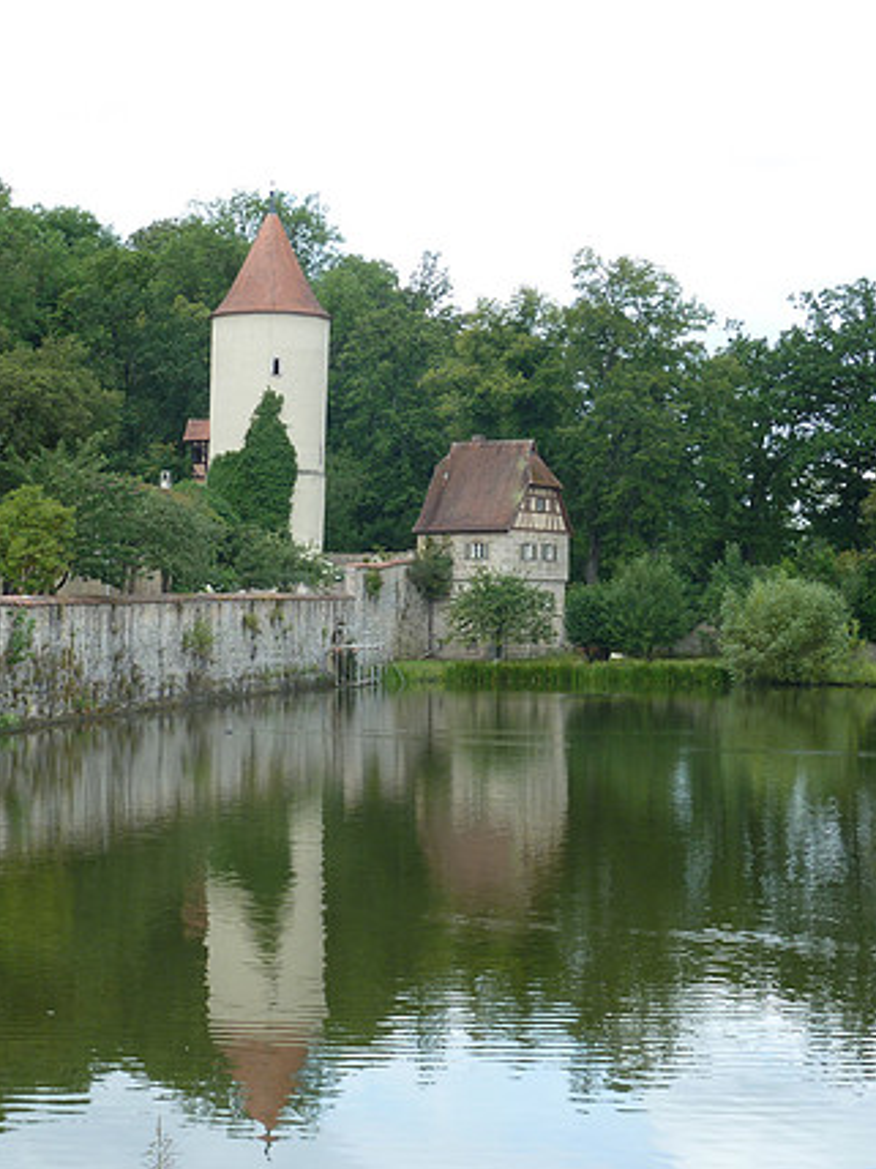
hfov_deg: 18.4
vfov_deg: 24.4
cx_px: 259
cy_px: 586
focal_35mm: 80
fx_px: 2699
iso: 80
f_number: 3.9
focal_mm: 9.7
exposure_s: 1/200
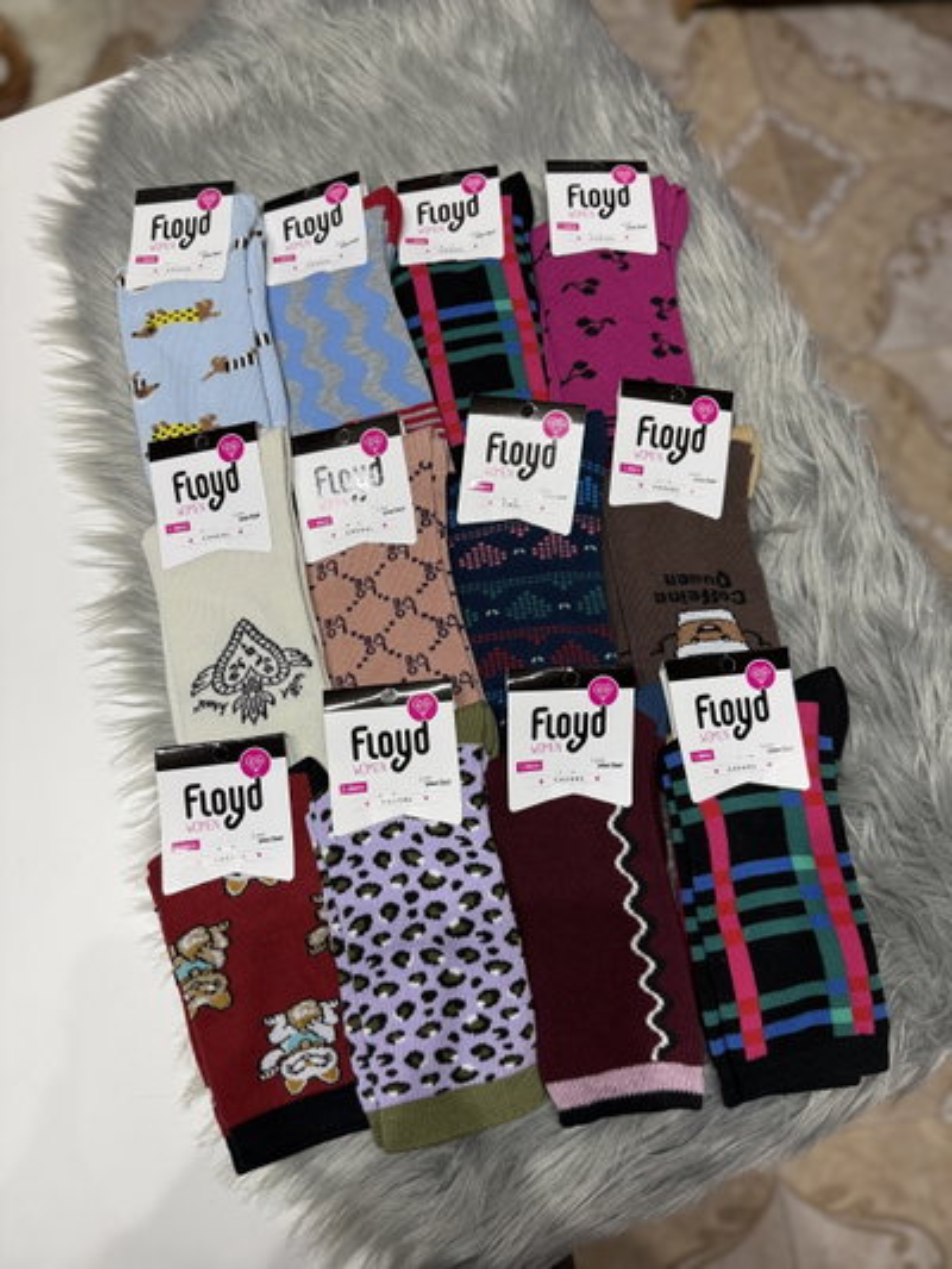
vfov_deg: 71.6
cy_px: 634
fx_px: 880
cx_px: 476
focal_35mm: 24
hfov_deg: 56.8
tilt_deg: -75.0
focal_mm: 6.76
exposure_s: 1/100
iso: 160
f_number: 1.78
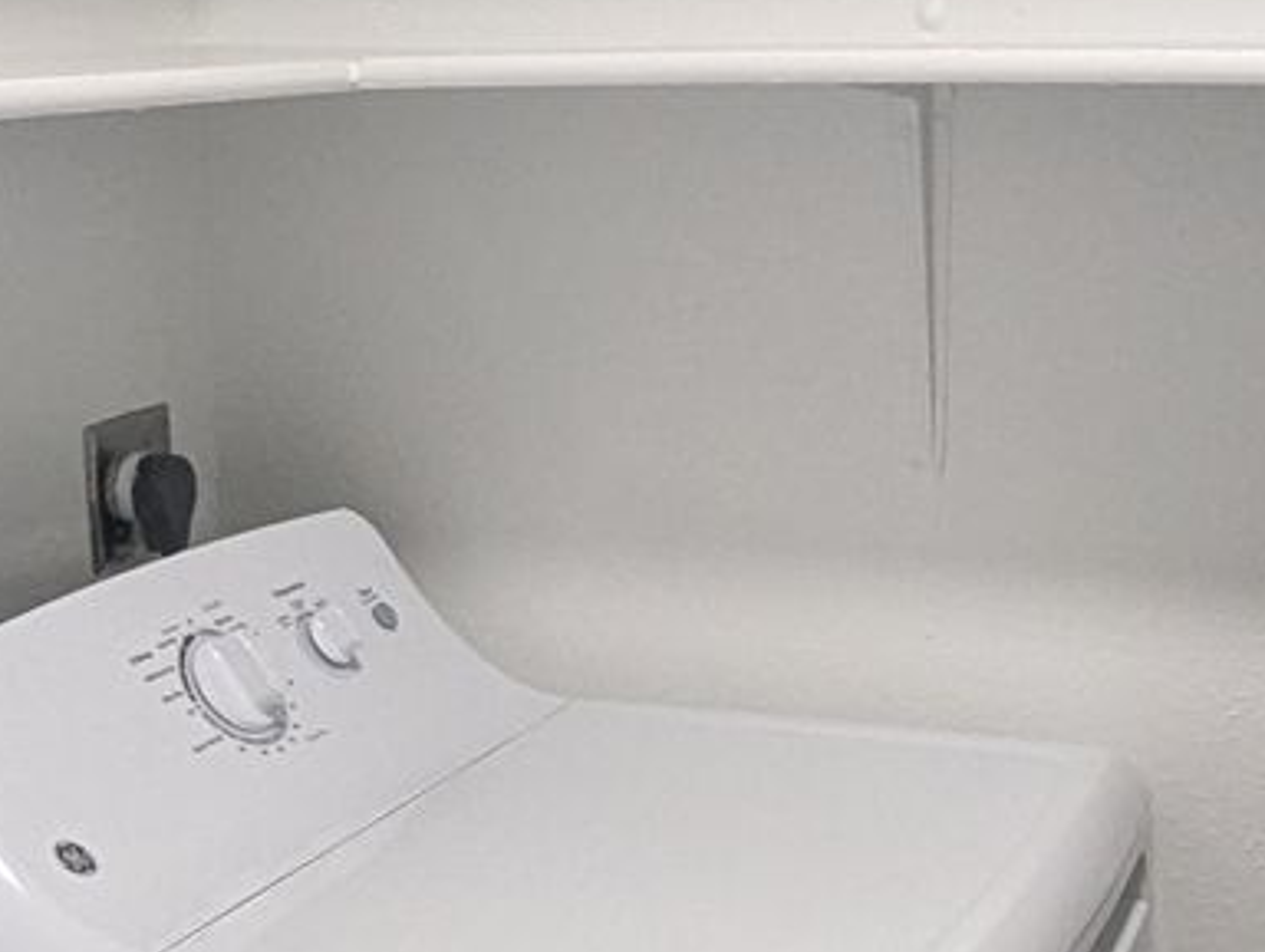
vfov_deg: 22.6
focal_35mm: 65
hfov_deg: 29.7
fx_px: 2378
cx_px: 768
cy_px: 540
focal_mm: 1.95
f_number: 2.2
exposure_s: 1/23.8
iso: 163
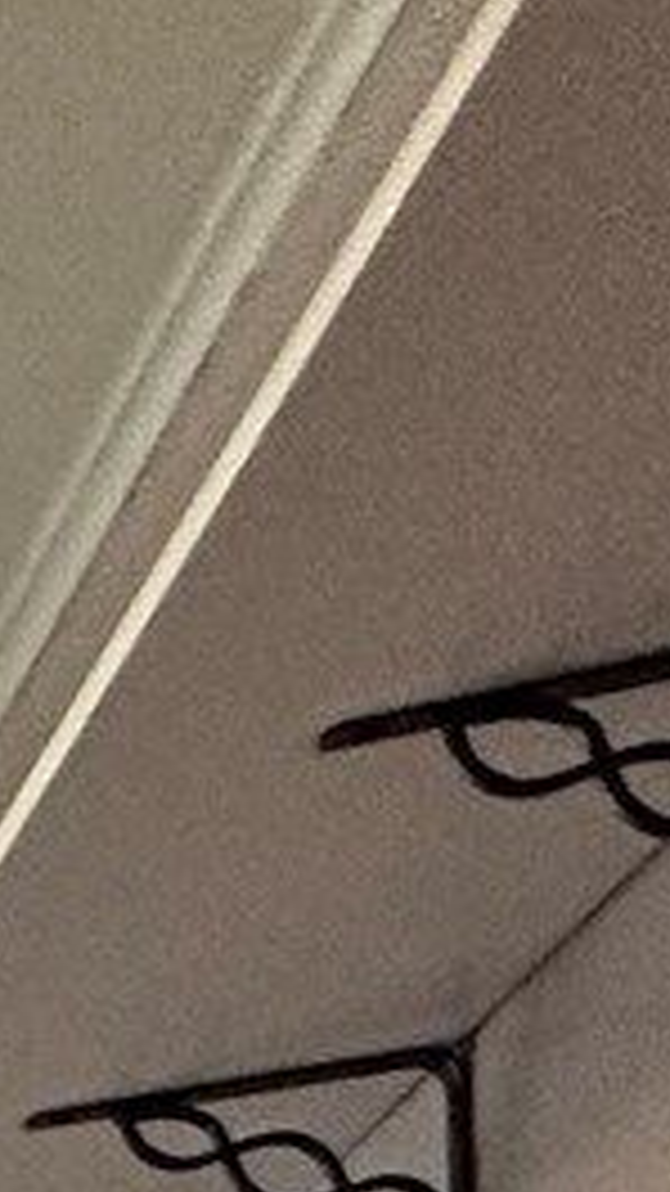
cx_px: -2032
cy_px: 2613
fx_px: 2907
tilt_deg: -0.4
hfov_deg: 8.0
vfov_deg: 15.9
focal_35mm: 92
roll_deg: +2.9
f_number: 2.2
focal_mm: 2.22
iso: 250
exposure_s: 1/99
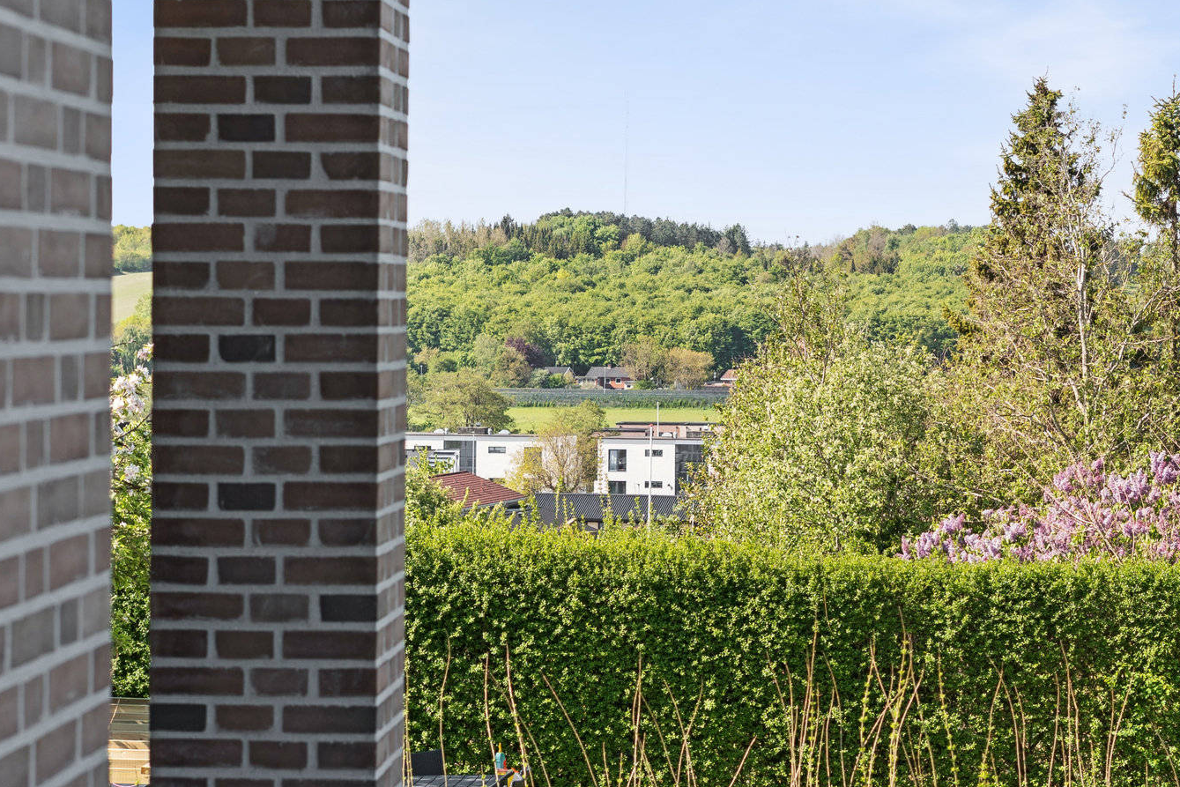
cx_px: 915
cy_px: 344
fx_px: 3671
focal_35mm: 112
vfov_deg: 12.2
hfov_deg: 18.1
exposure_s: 1/160
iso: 80
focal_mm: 50
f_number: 5
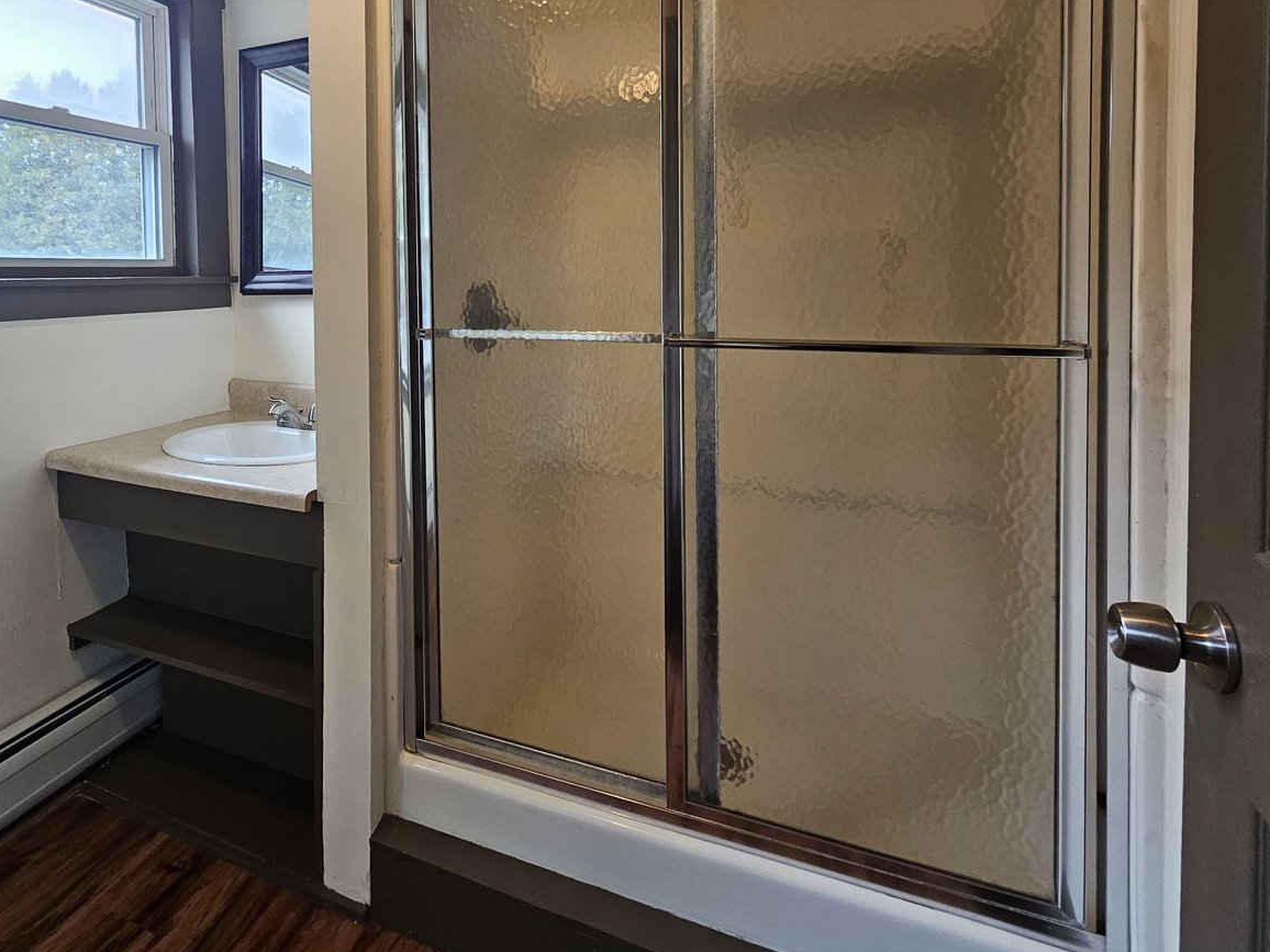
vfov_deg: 69.2
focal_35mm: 18
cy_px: 305
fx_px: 660
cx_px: 479
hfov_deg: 86.1
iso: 160
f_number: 2.2
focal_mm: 2.2
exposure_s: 1/60
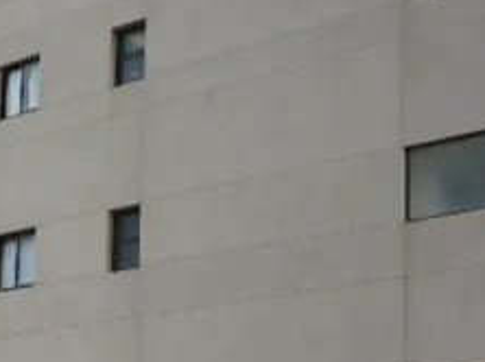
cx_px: -44
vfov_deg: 14.5
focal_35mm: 101
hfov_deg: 18.7
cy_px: 305
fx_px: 1414
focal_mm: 5.8
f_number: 2.8
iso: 100
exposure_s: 1/800
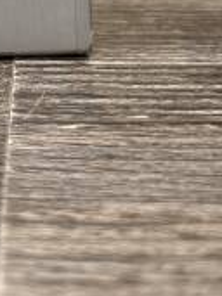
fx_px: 676
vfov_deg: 20.9
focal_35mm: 79
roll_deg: -0.3
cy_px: -152
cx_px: 35
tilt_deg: -3.9
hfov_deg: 18.4
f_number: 1.6
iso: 64
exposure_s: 1/60
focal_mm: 5.96
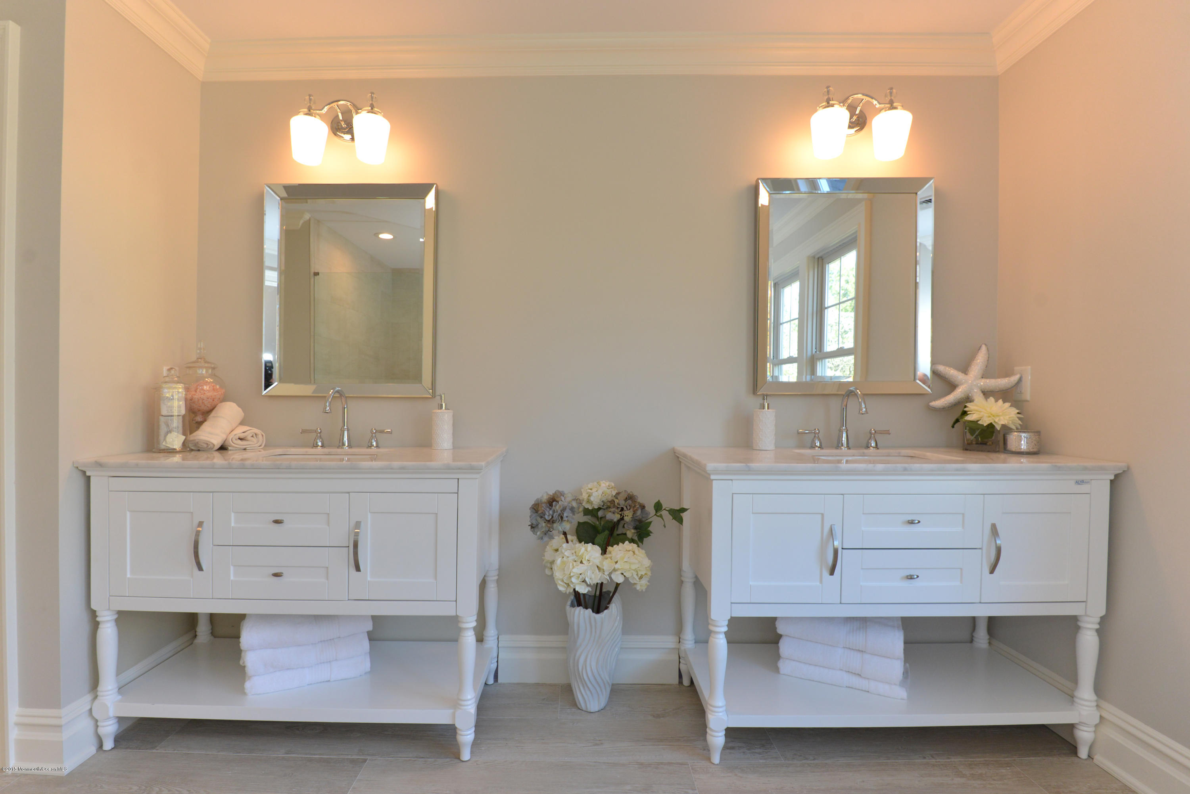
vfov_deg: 73.8
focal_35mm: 16
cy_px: 397
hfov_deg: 96.7
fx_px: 529
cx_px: 595
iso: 800
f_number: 7.1
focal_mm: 16
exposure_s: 1/125
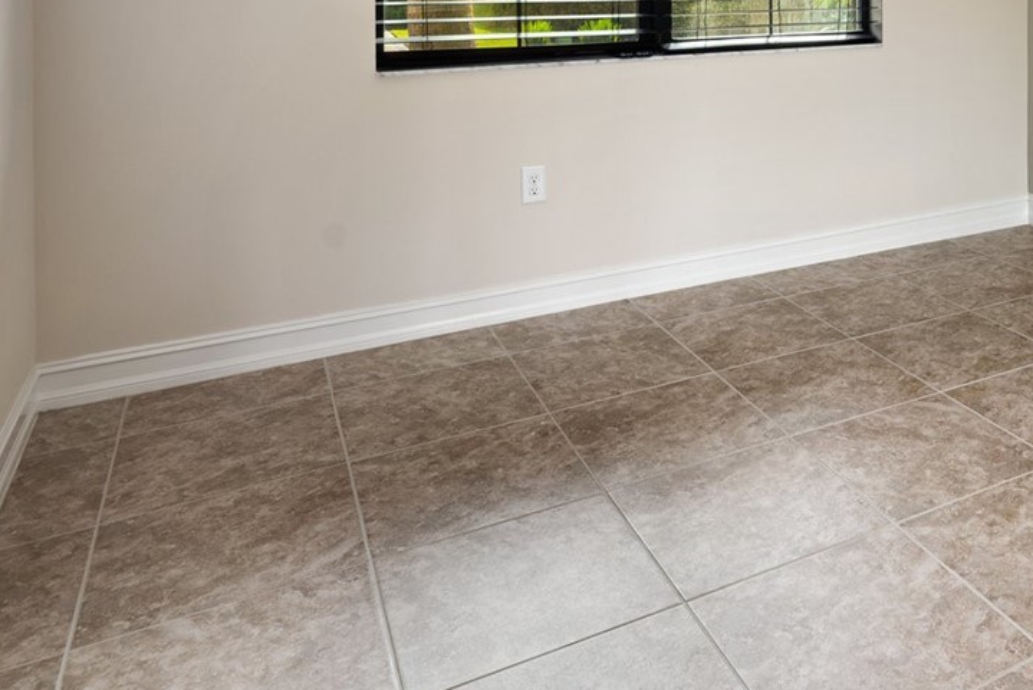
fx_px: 947
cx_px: 887
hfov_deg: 51.9
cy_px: -51
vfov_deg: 34.9
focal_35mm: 33
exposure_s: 1/4
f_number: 7.1
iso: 160
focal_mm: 14
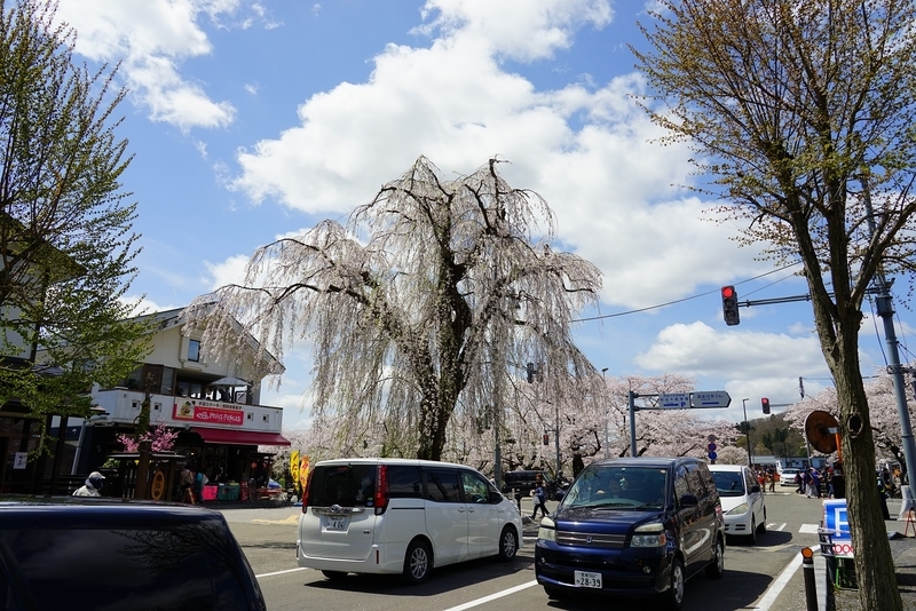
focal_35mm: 24
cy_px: 306
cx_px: 458
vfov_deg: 53.2
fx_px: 611
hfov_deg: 73.7
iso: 100
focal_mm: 24
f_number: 8
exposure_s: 1/350
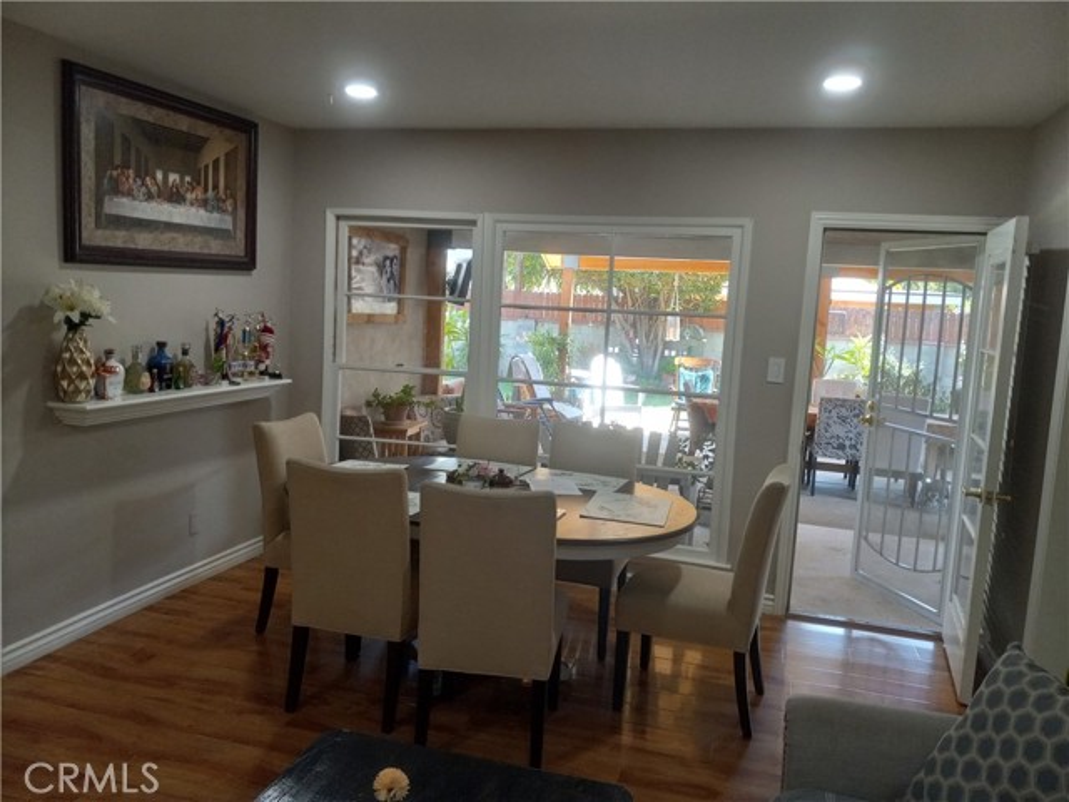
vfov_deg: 51.4
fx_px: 834
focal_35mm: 27
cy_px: 401
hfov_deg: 65.3
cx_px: 534
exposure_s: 1/60
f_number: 1.8
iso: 100
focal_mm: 3.94
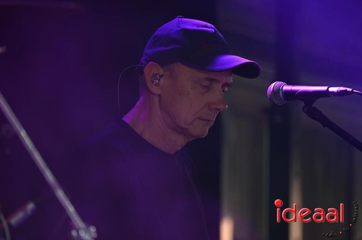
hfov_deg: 5.2
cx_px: 181
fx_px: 4018
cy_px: 120
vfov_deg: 3.4
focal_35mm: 400
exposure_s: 1/125
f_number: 5.6
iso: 1600
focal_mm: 400
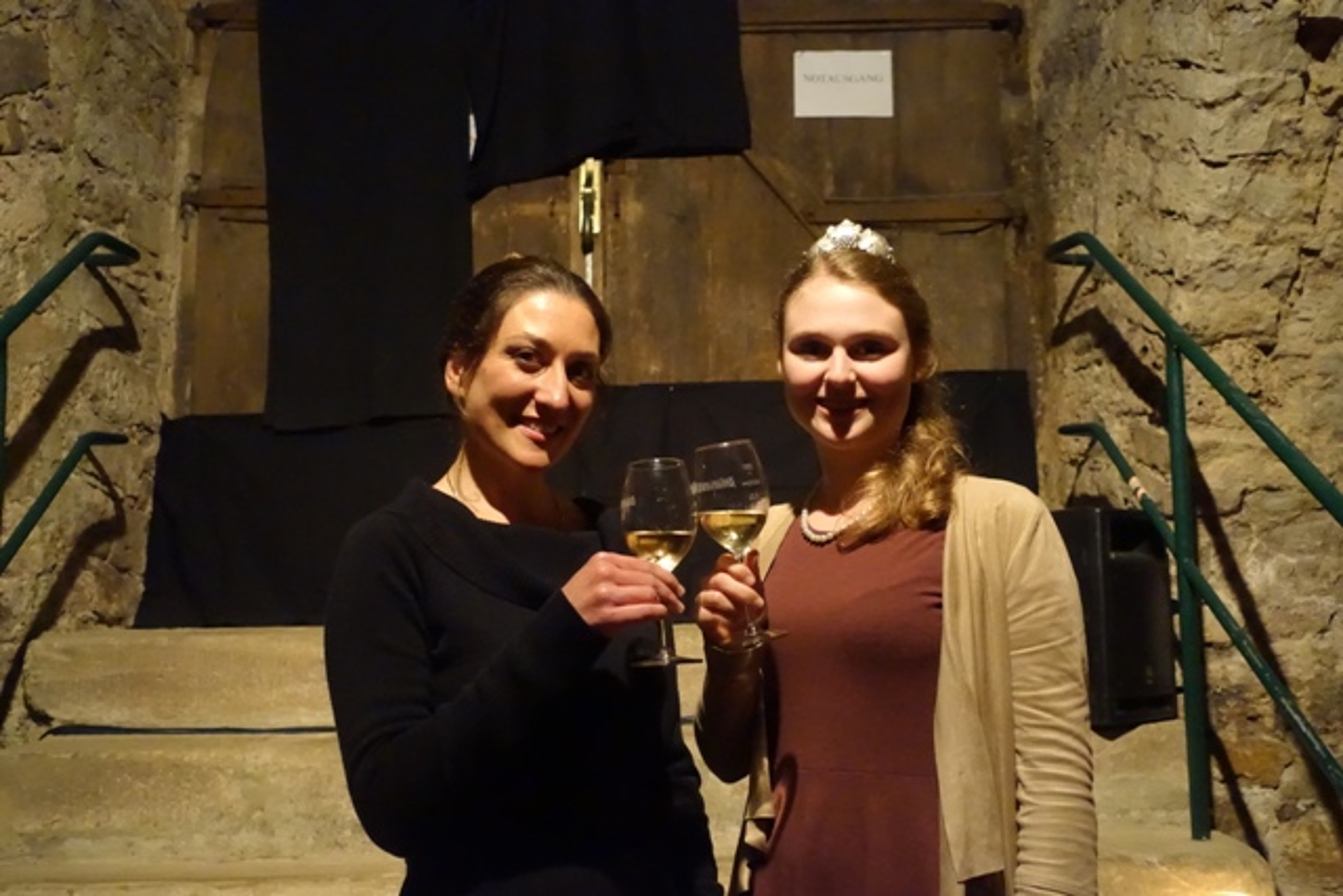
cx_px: 672
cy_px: 448
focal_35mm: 32
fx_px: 1194
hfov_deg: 58.7
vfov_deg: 41.1
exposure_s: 1/30
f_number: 2.8
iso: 6400
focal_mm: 11.81
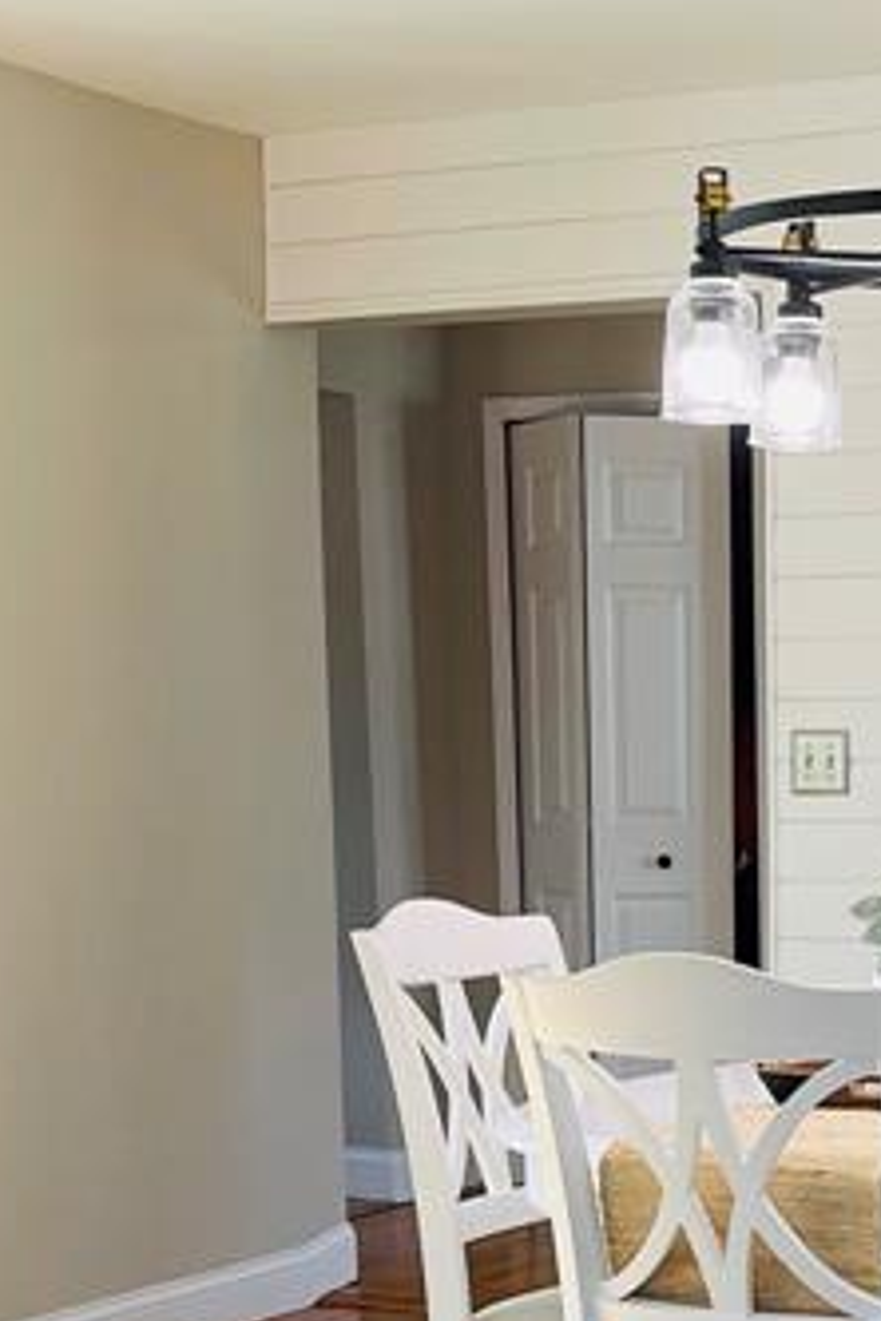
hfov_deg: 16.8
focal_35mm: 80
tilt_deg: -10.6
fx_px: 2936
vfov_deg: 24.5
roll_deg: +0.8
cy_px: 1250
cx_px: 841
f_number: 1.6
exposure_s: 1/120
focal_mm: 5.1
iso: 100
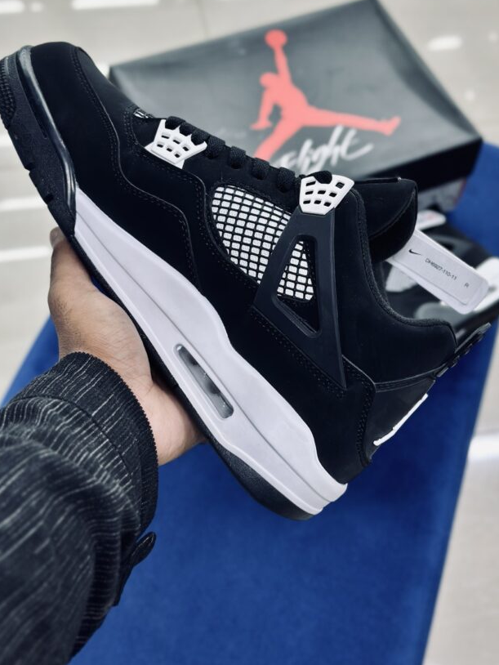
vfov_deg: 34.9
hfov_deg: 26.6
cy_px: 290
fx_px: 1057
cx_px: 243
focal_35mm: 55
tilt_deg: -55.5
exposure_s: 1/100
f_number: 1.78
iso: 100
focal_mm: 6.86
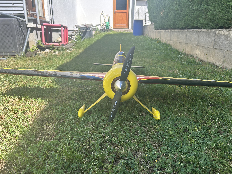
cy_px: 87
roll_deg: -1.2
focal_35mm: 26
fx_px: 174
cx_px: 116
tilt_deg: -17.2
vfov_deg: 53.1
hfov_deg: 67.3
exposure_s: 1/1124
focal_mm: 5.7
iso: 50
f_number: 1.5
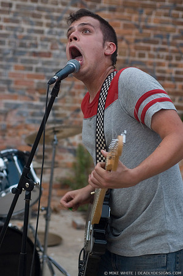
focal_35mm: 105
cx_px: 92
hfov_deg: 13.0
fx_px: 802
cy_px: 138
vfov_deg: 19.5
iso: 400
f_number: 4
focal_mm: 70
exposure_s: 1/125
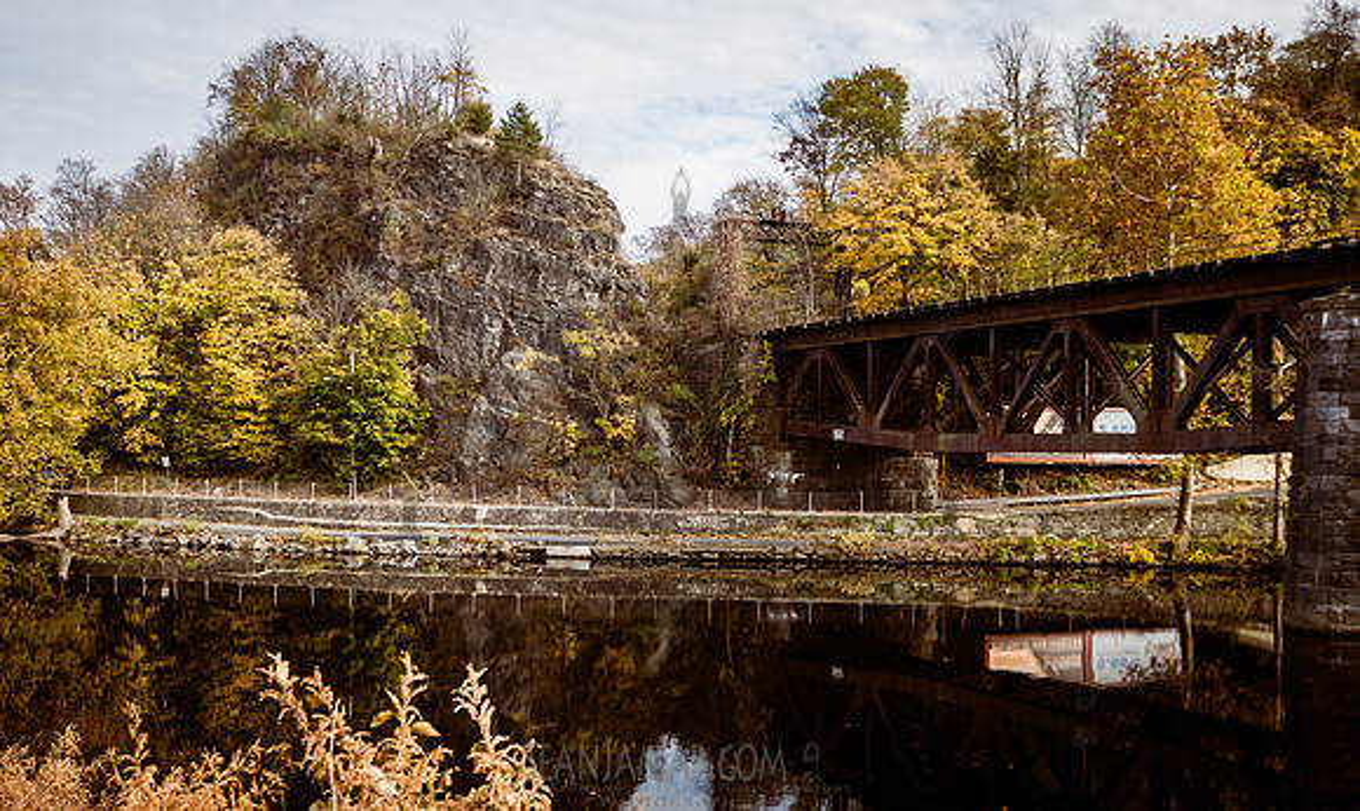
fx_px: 1377
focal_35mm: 38
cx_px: 680
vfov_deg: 32.8
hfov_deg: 52.6
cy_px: 453
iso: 200
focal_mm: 24
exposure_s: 1/1250
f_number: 2.8
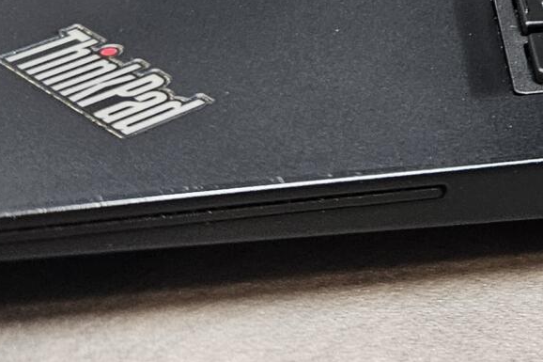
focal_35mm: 106
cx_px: 678
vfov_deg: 10.4
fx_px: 1598
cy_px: -622
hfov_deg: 18.2
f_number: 1.8
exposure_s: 1/100
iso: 200
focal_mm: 5.4
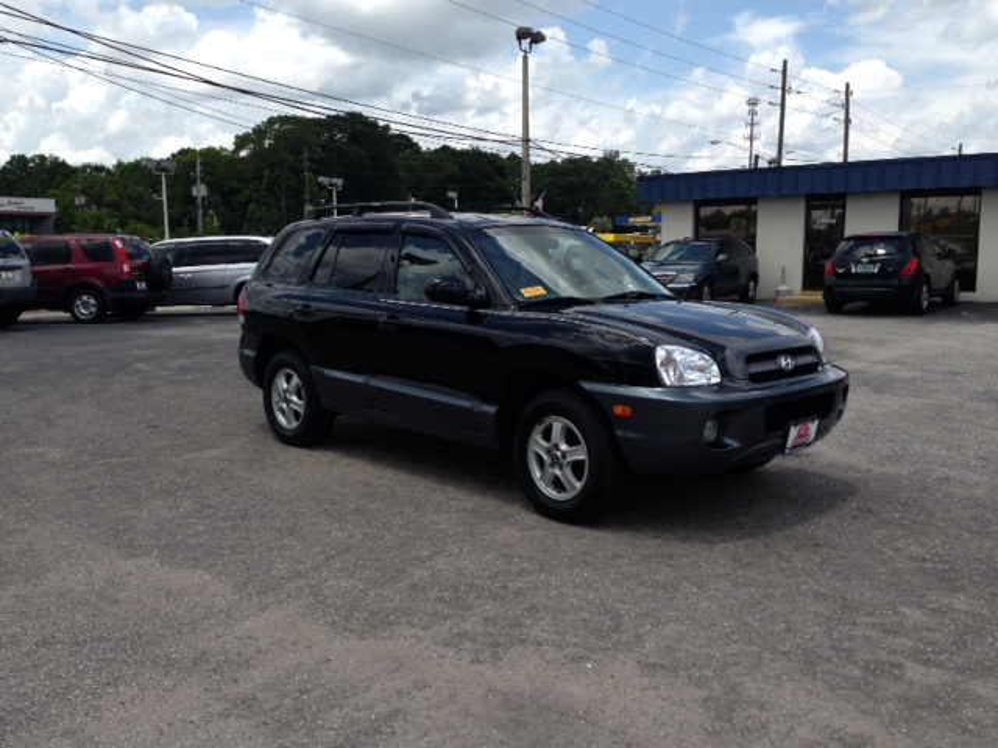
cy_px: 374
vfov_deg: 42.9
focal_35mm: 33
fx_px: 951
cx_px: 499
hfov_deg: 55.4
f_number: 2.4
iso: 50
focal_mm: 4.13
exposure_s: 1/1506
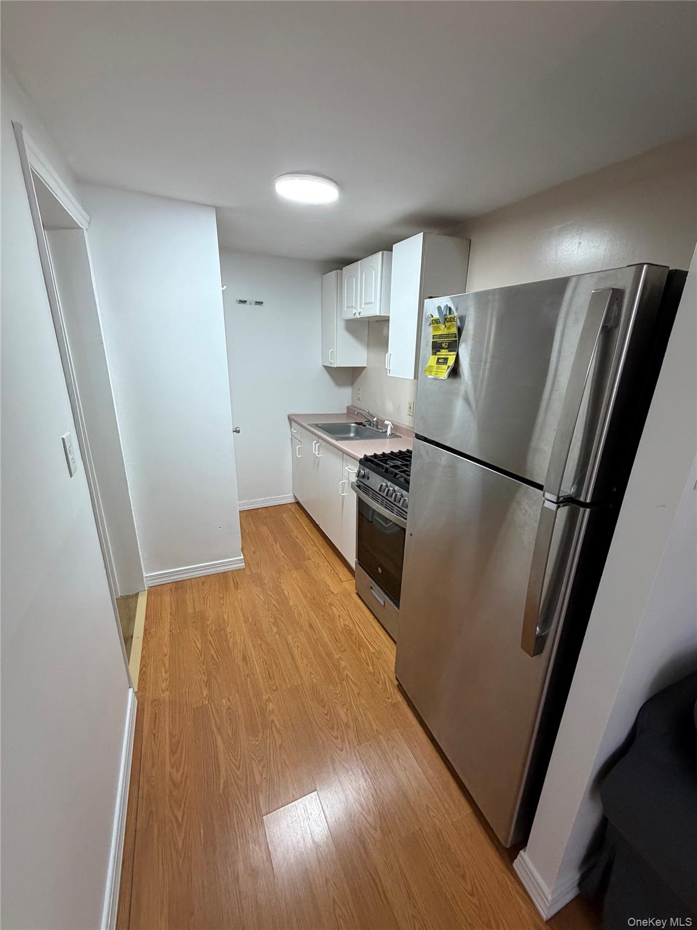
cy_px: 465
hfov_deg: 85.7
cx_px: 348
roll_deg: -1.1
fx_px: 376
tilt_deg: -16.4
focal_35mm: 14
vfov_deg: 102.1
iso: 320
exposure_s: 1/113
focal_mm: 2.22
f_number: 2.2
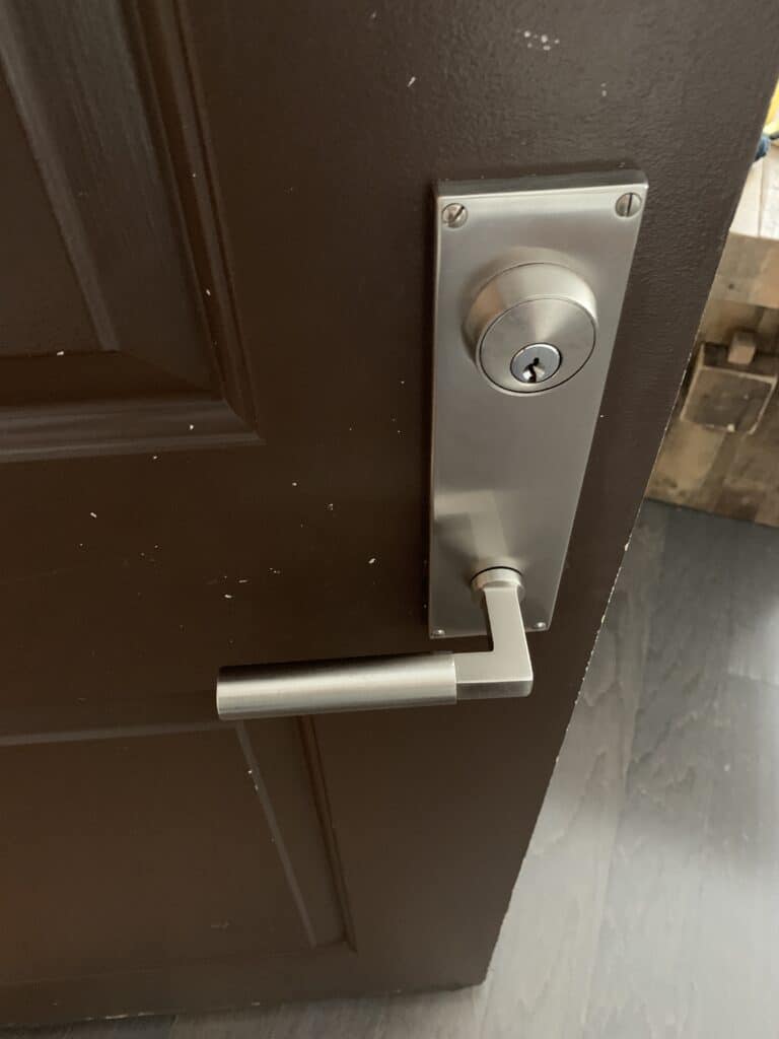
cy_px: 520
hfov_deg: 53.1
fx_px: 780
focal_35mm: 26
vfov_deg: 67.3
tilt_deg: -49.6
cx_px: 390
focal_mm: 4.25
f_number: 1.8
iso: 640
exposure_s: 1/20
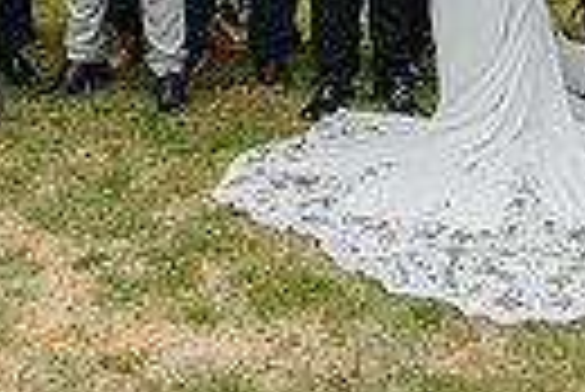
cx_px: 414
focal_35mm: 107
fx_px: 1741
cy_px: -291
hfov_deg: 19.0
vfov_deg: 11.9
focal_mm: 24
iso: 200
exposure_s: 1/640
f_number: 2.8
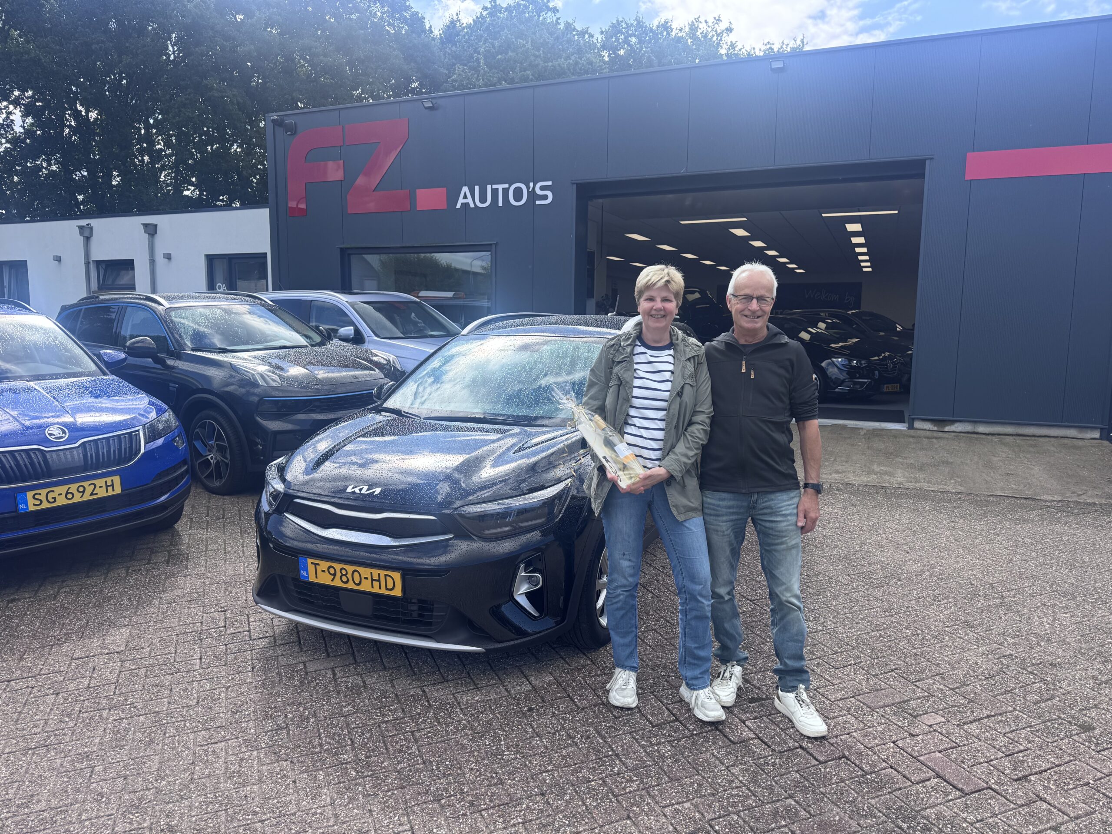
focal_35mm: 24
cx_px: 556
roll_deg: +0.7
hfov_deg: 71.6
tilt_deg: -6.5
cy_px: 417
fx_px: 771
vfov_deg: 56.8
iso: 80
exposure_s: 1/1767
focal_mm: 6.76
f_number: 1.78
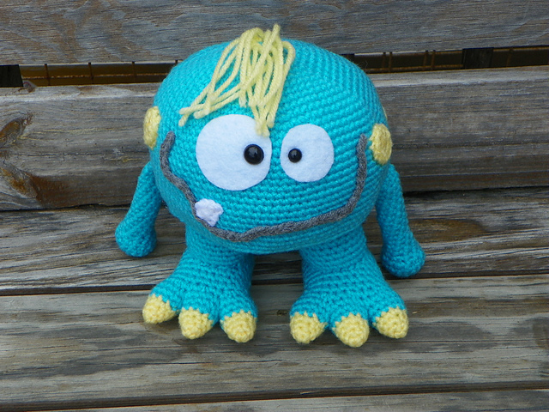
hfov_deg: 26.0
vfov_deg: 19.6
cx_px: 274
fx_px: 1189
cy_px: 206
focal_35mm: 75
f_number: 4
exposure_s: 1/200
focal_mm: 13.4
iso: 64
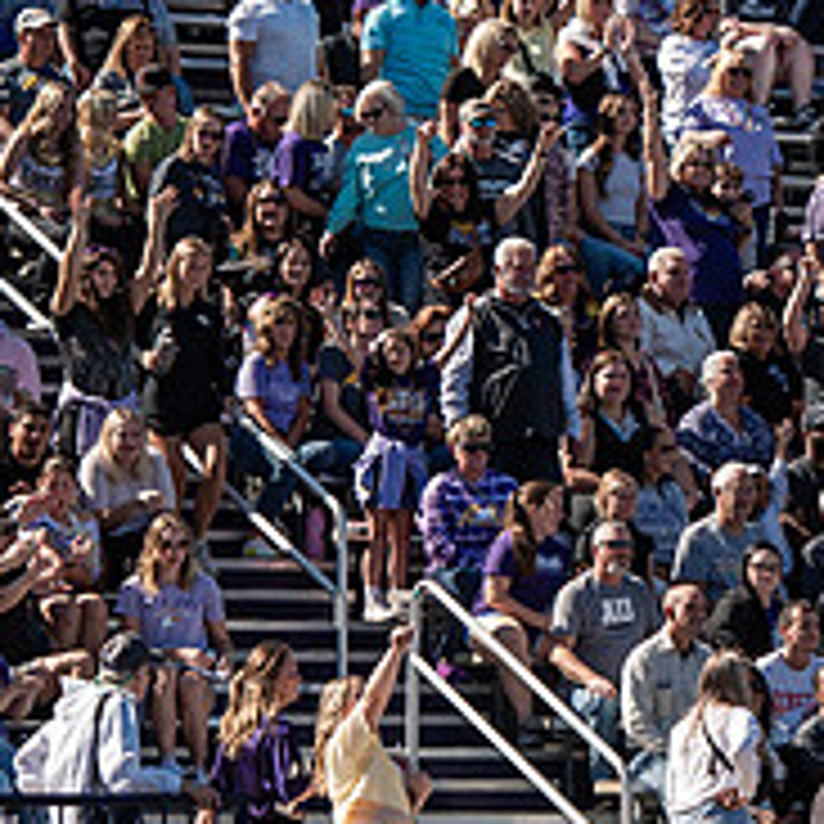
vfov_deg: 4.8
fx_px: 9803
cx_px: 878
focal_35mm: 364
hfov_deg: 4.8
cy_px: 317
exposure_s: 1/800
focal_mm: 135
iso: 100
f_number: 3.5
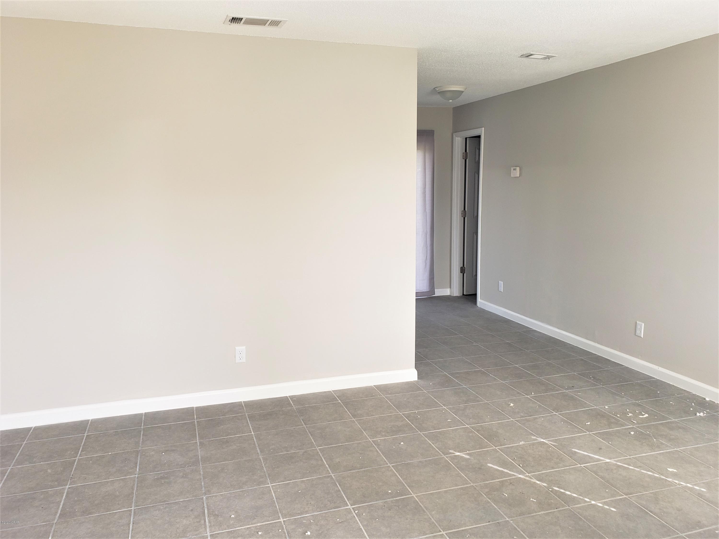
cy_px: 270
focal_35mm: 26
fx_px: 540
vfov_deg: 53.1
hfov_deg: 67.3
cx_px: 360
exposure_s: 1/60
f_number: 2.4
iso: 64
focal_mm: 4.3
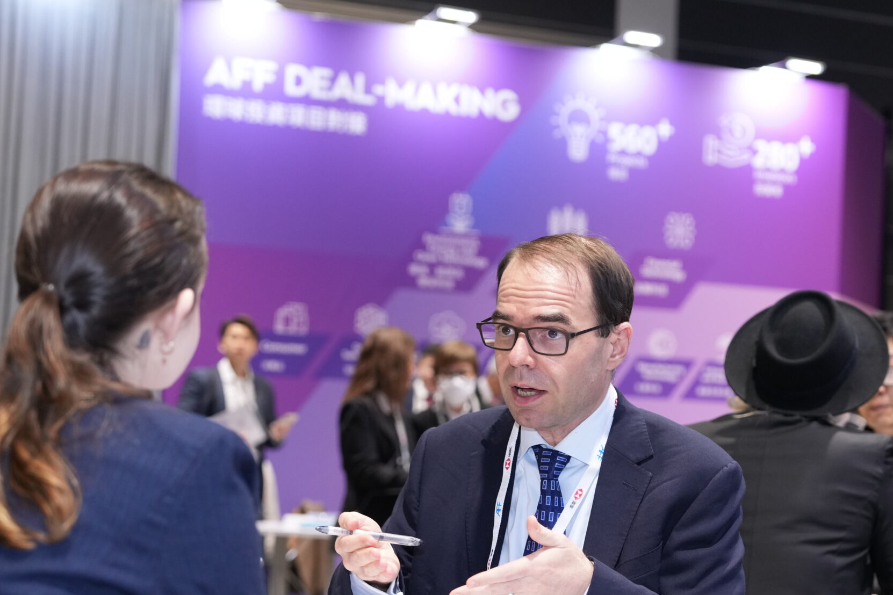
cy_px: 430
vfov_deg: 17.6
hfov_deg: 26.2
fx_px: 1910
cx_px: 571
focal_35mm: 77
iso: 1600
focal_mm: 50
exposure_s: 1/160
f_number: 2.8
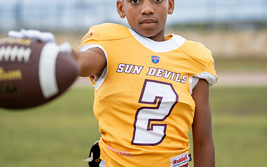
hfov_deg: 24.0
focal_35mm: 86
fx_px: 626
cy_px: 67
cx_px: 158
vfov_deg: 15.2
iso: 320
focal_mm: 50
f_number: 1.2
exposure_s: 1/2000
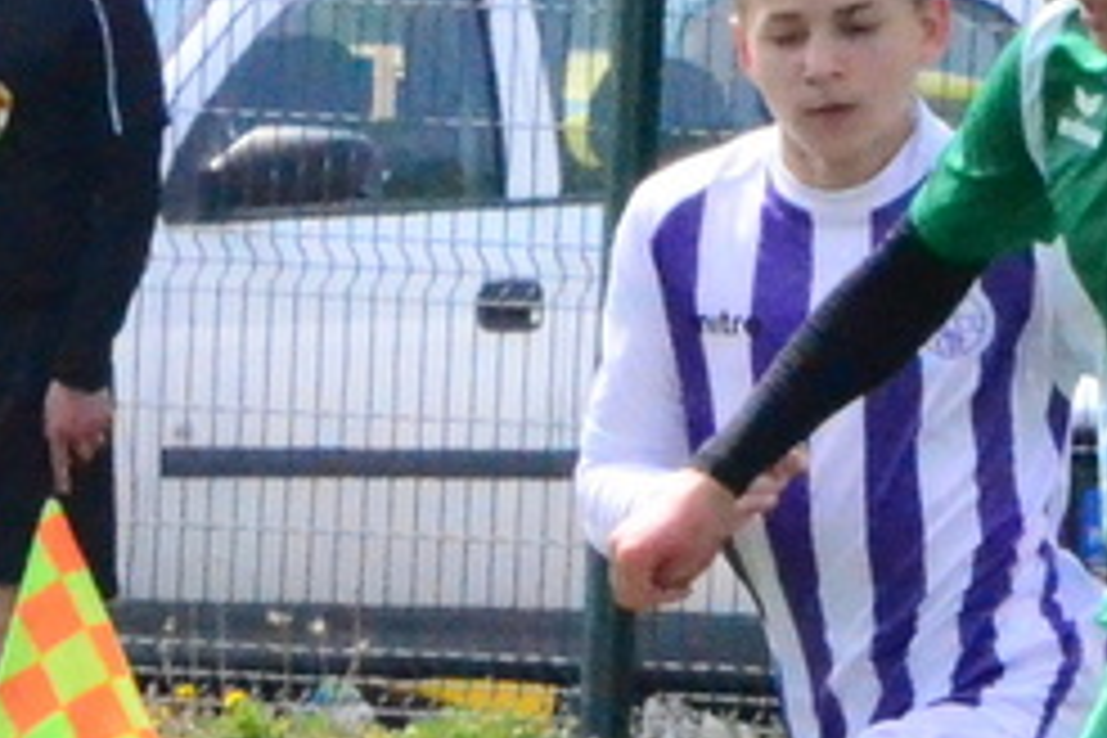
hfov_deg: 1.9
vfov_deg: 1.3
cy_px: 693
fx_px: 32925
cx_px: 1156
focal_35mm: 1071
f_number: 11
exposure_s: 1/8000
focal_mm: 195
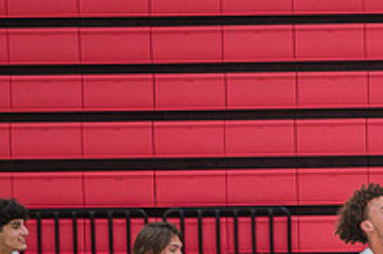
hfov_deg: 4.9
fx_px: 4475
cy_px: 311
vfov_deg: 3.3
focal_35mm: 421
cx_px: 515
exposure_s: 1/250
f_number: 5
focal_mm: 130
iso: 1000
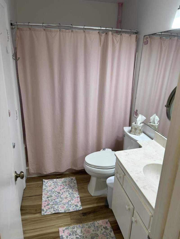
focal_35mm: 26
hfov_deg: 53.1
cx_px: 90
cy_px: 120
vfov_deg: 67.3
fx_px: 180
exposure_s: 1/120
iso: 64
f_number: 1.5
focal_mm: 5.7
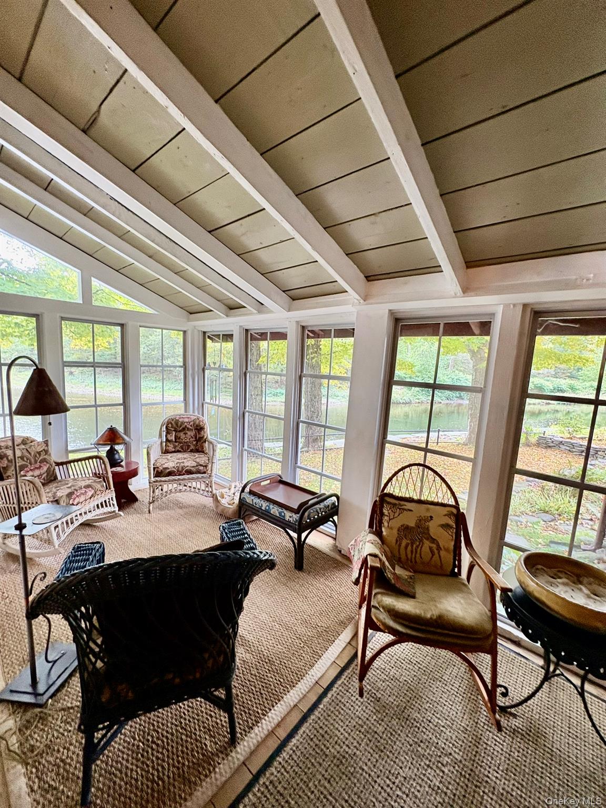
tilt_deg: -7.6
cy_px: 404
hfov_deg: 85.7
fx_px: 327
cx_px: 303
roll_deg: -3.4
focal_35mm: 14
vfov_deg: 102.1
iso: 160
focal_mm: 2.22
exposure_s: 1/60
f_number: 2.2
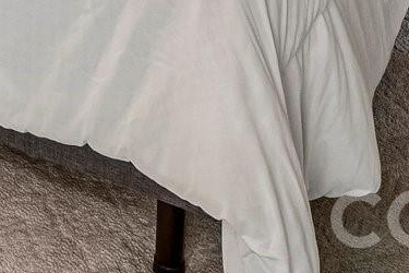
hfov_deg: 22.1
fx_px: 932
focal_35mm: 82
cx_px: -130
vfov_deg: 12.1
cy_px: -444
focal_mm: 10
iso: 400
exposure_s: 1/8
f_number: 8
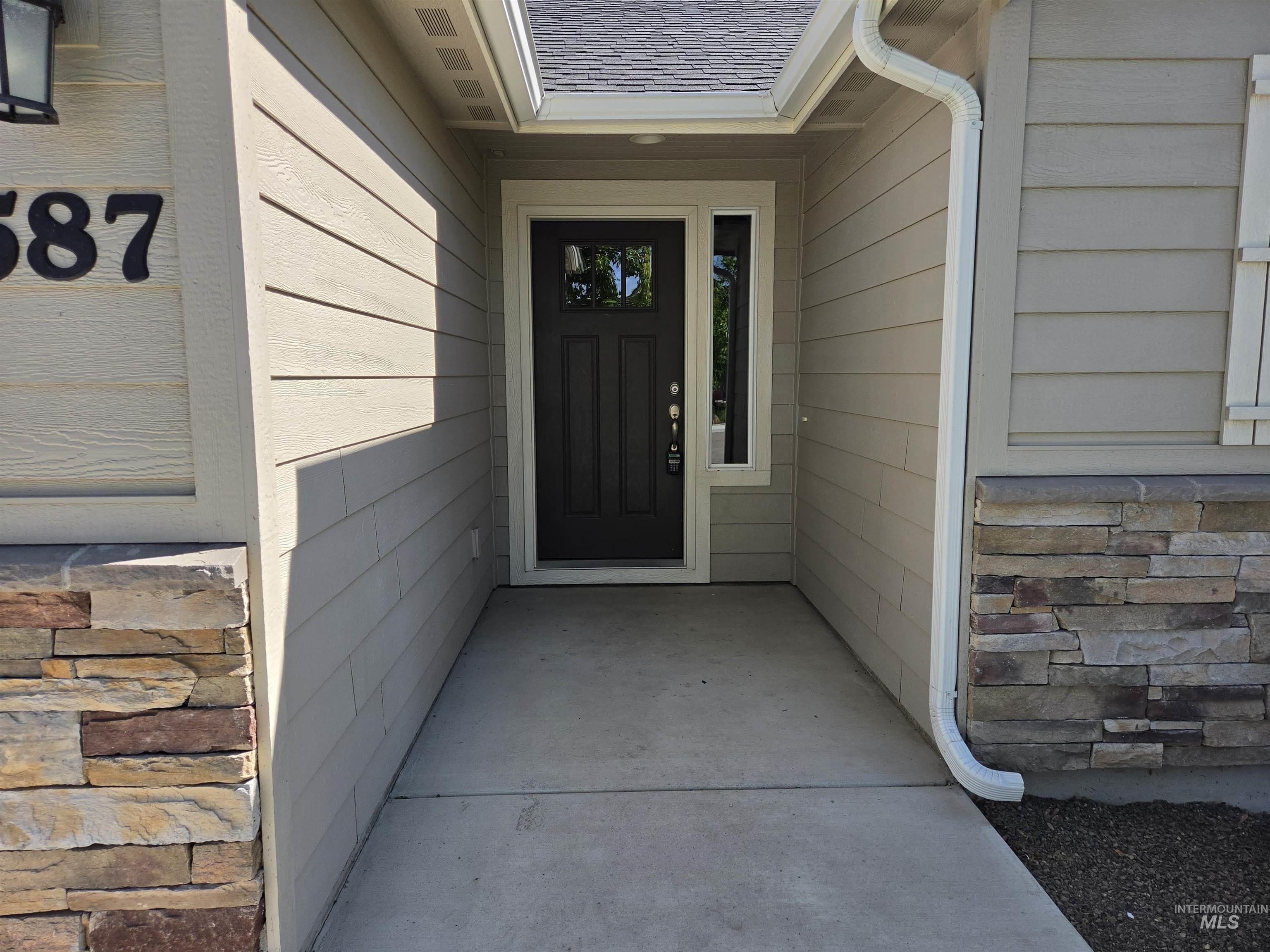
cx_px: 635
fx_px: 844
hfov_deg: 73.9
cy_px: 476
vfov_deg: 58.9
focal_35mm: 23
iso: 80
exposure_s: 1/3399
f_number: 1.8
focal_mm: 5.4
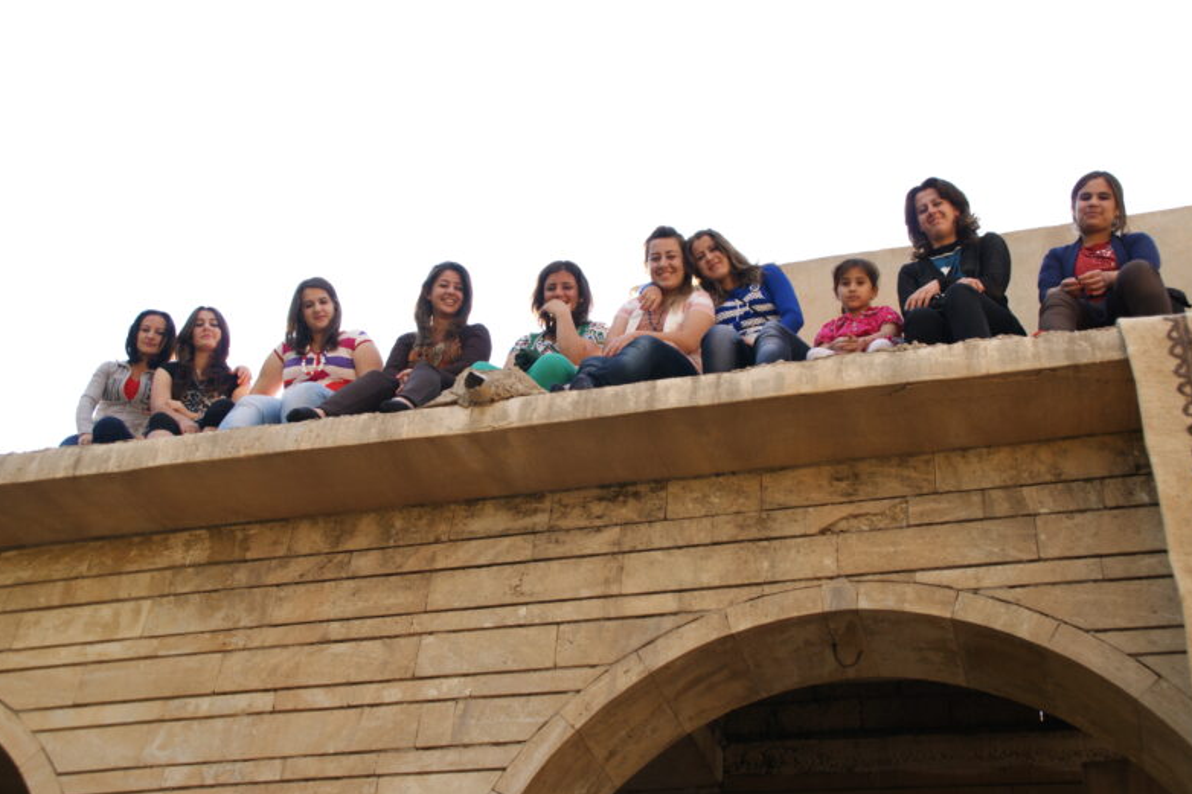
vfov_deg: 29.2
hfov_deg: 42.8
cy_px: 399
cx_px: 599
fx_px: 1523
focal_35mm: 46
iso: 100
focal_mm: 30
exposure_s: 1/100
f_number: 6.3
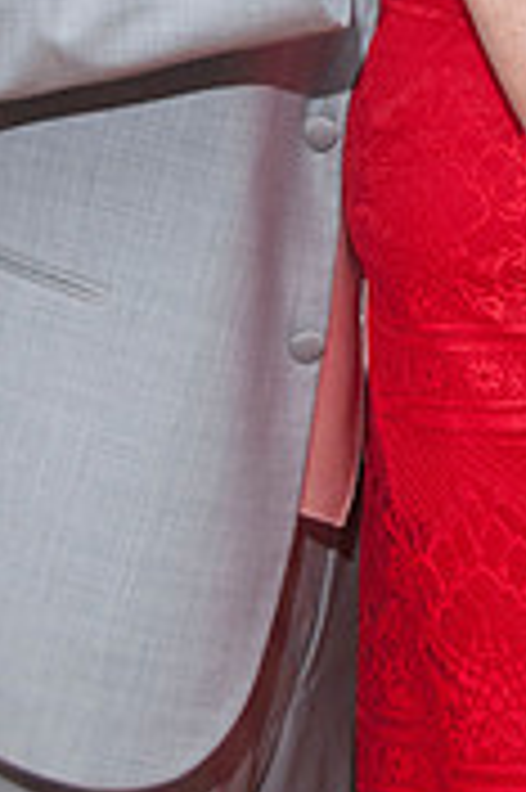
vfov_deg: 13.6
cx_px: 488
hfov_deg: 9.3
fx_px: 3206
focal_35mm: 146
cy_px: -184
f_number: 5.6
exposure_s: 1/60
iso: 800
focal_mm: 38
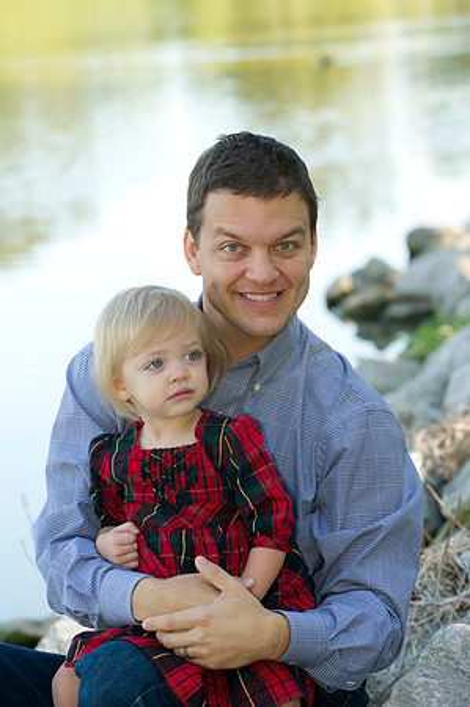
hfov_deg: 9.8
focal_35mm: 140
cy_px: 354
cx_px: 235
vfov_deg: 14.7
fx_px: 2748
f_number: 5.6
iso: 250
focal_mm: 140
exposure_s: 1/160
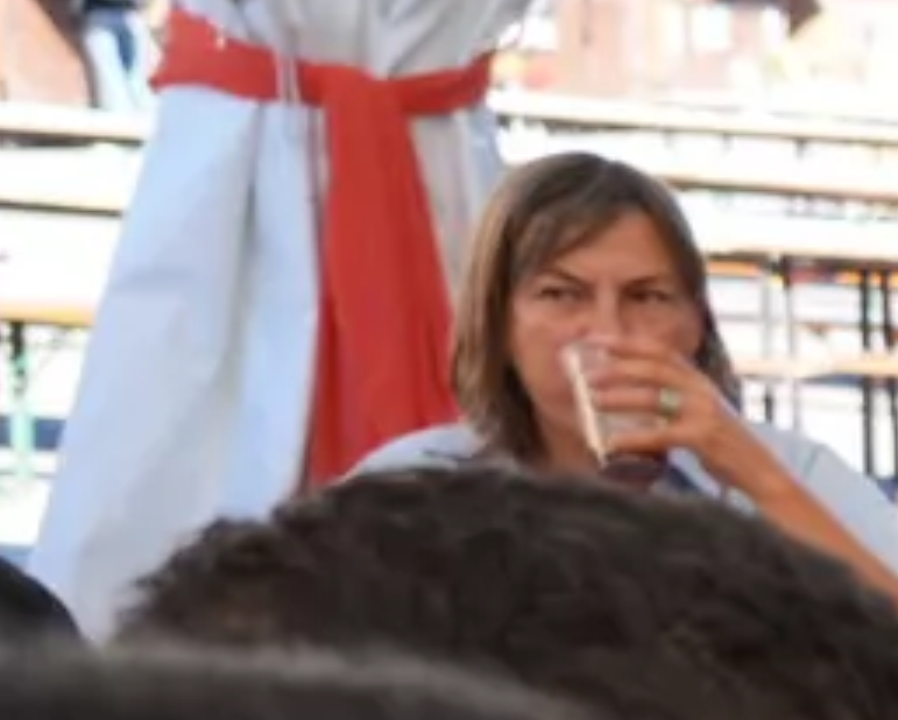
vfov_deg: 8.4
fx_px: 4708
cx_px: 2722
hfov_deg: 8.9
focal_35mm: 177
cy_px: 1255
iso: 320
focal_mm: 30
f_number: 4
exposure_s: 1/400
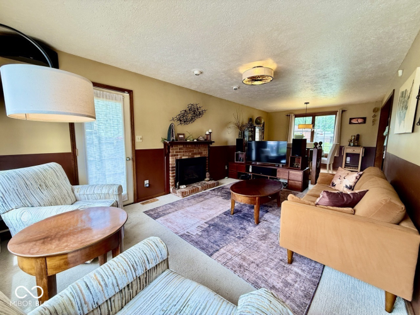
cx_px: 210
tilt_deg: -5.9
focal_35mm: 14
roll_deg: -0.3
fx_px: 170
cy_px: 158
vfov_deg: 85.7
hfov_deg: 102.1
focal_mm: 2.22
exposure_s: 1/120
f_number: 2.2
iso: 200
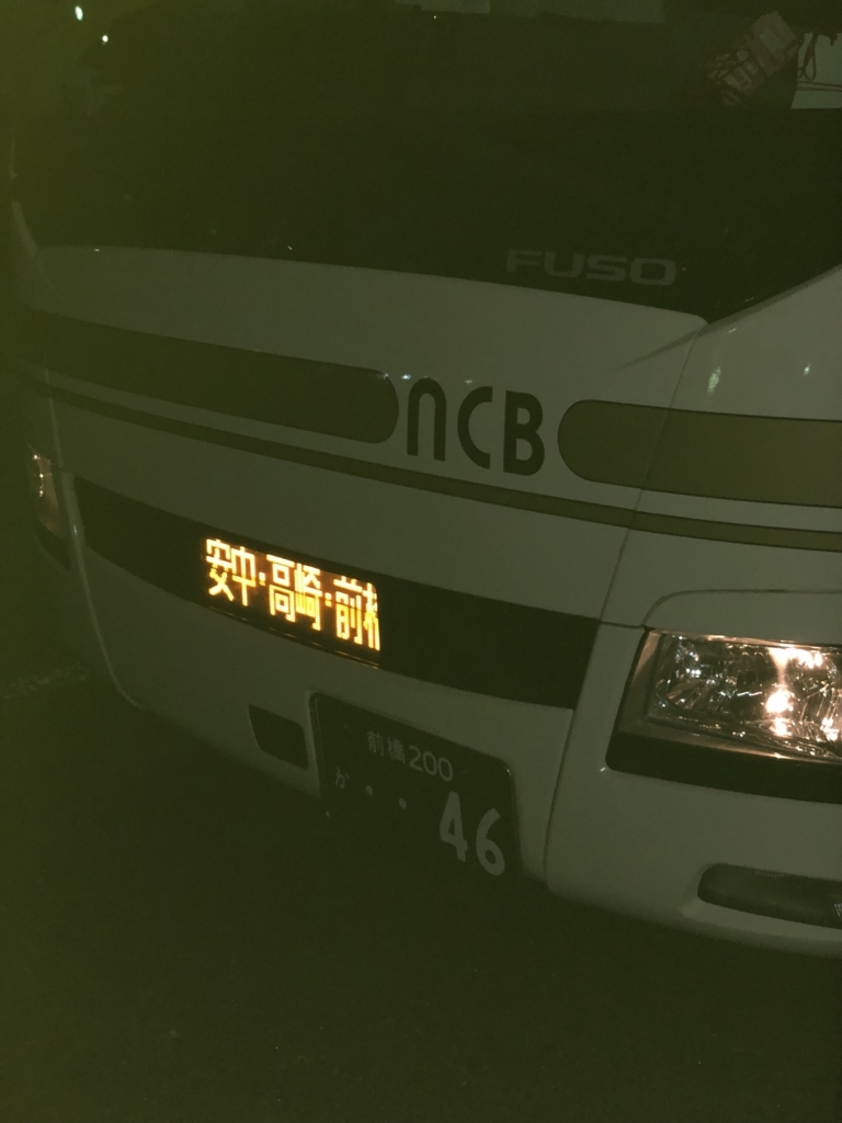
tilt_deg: -15.6
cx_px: 421
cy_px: 562
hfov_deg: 28.0
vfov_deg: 36.8
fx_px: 1686
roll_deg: +1.0
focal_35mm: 52
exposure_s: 1/60
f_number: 2.4
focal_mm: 6
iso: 160
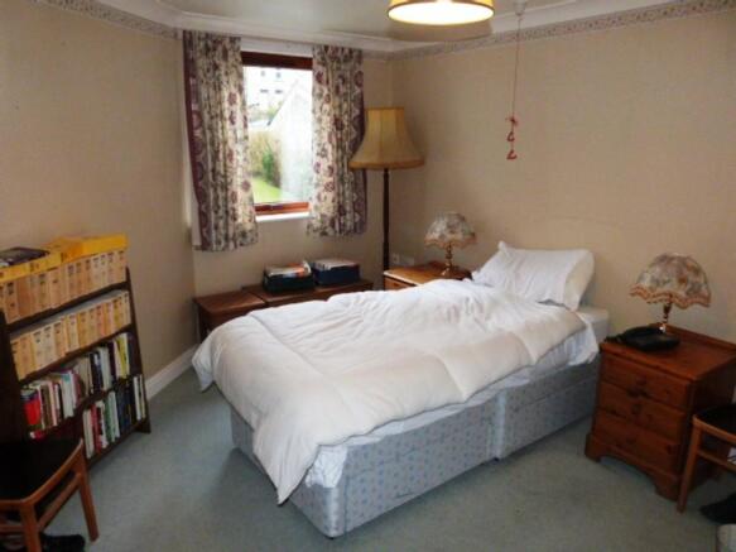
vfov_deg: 54.9
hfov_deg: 69.4
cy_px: 276
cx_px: 368
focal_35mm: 25
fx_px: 531
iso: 400
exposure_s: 1/60
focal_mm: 4.5
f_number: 2.8
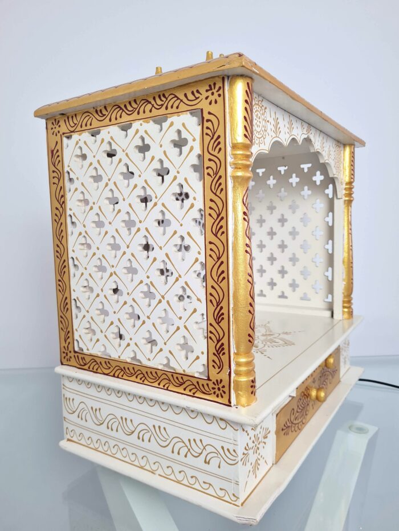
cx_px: 200
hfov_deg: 53.1
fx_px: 399
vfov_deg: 67.3
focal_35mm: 26
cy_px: 266
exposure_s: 1/120
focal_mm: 5.4
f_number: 1.8
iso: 50
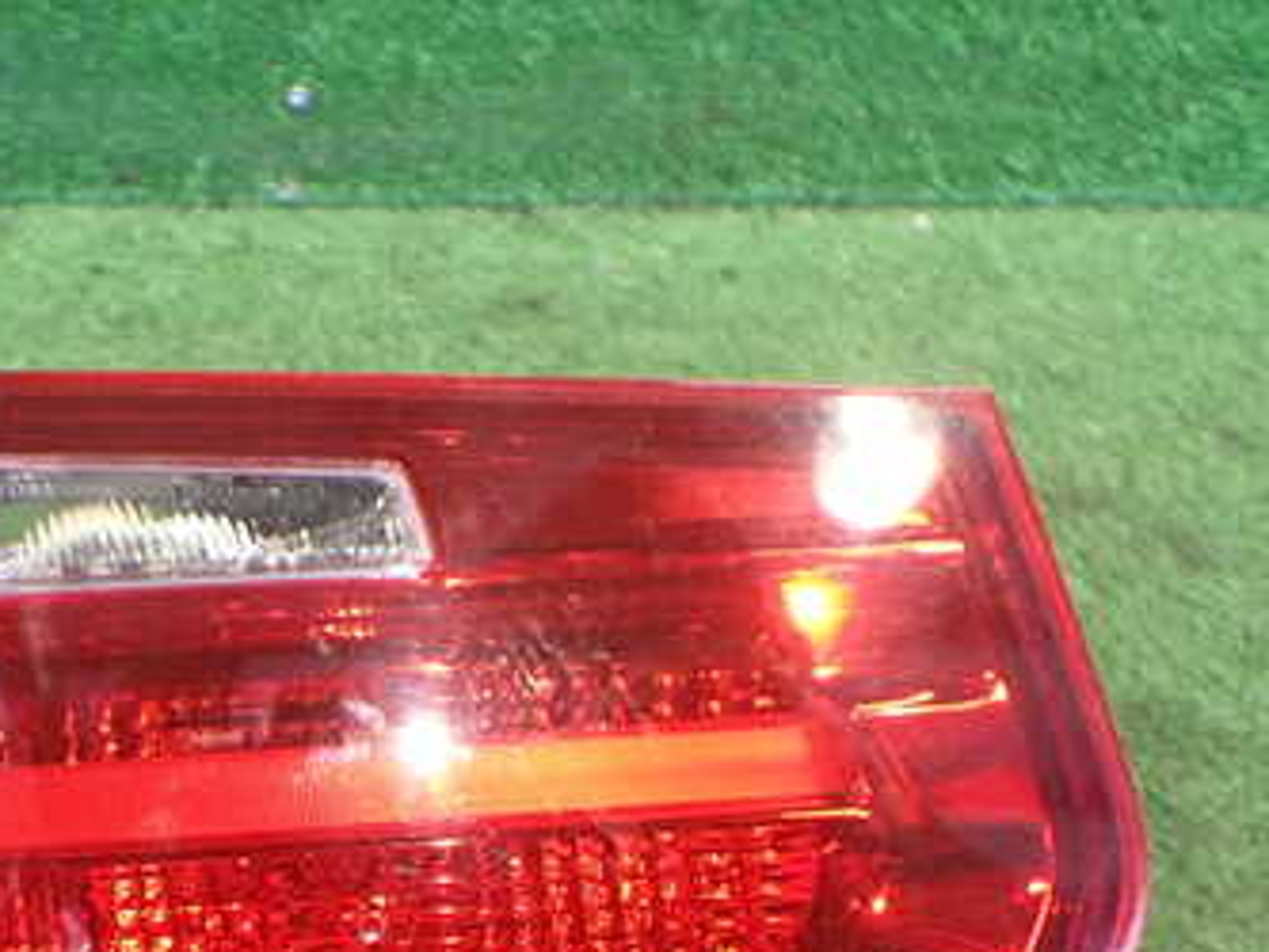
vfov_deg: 26.4
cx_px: 248
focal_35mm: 54
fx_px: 1980
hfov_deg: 34.4
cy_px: 796
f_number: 2.3
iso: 800
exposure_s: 1/60
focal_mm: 5.4
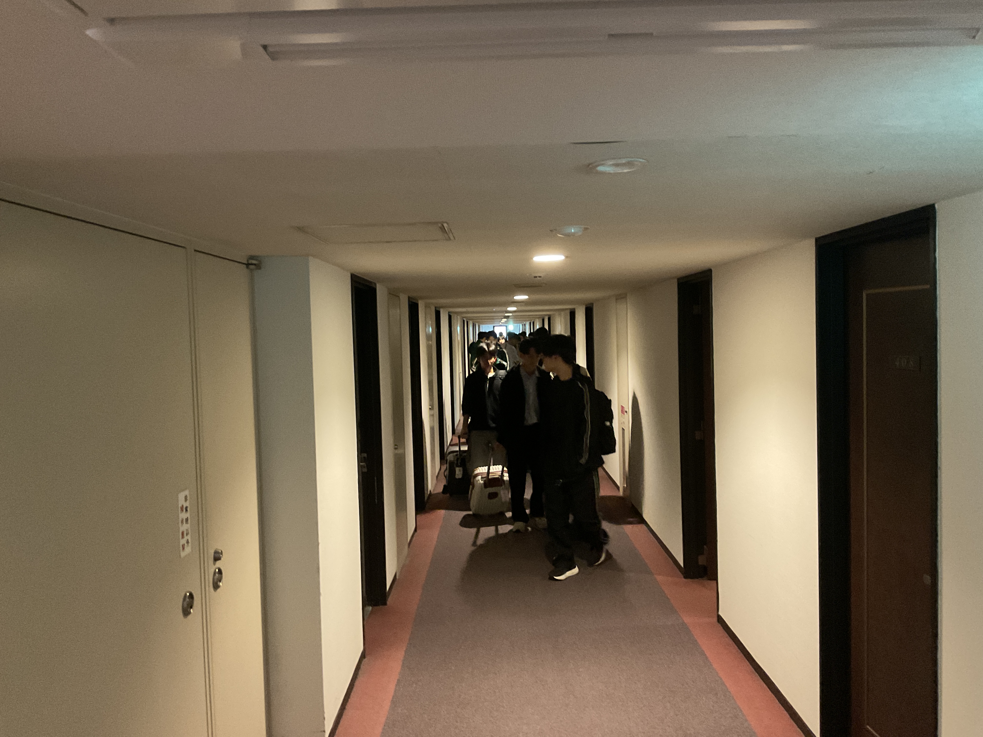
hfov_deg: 61.7
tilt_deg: -3.0
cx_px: 492
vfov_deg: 48.2
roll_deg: +1.1
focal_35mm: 29
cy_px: 368
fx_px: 824
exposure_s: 1/30
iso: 500
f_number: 1.8
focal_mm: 3
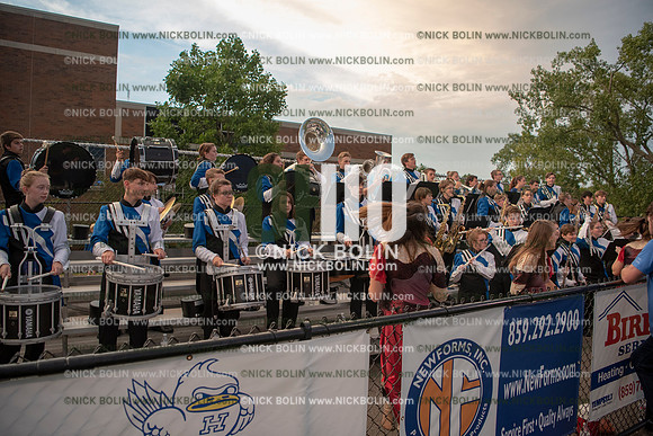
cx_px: 326
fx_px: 435
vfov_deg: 53.2
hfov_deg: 73.7
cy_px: 218
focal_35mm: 24
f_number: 3.2
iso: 800
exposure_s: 1/400
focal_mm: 24
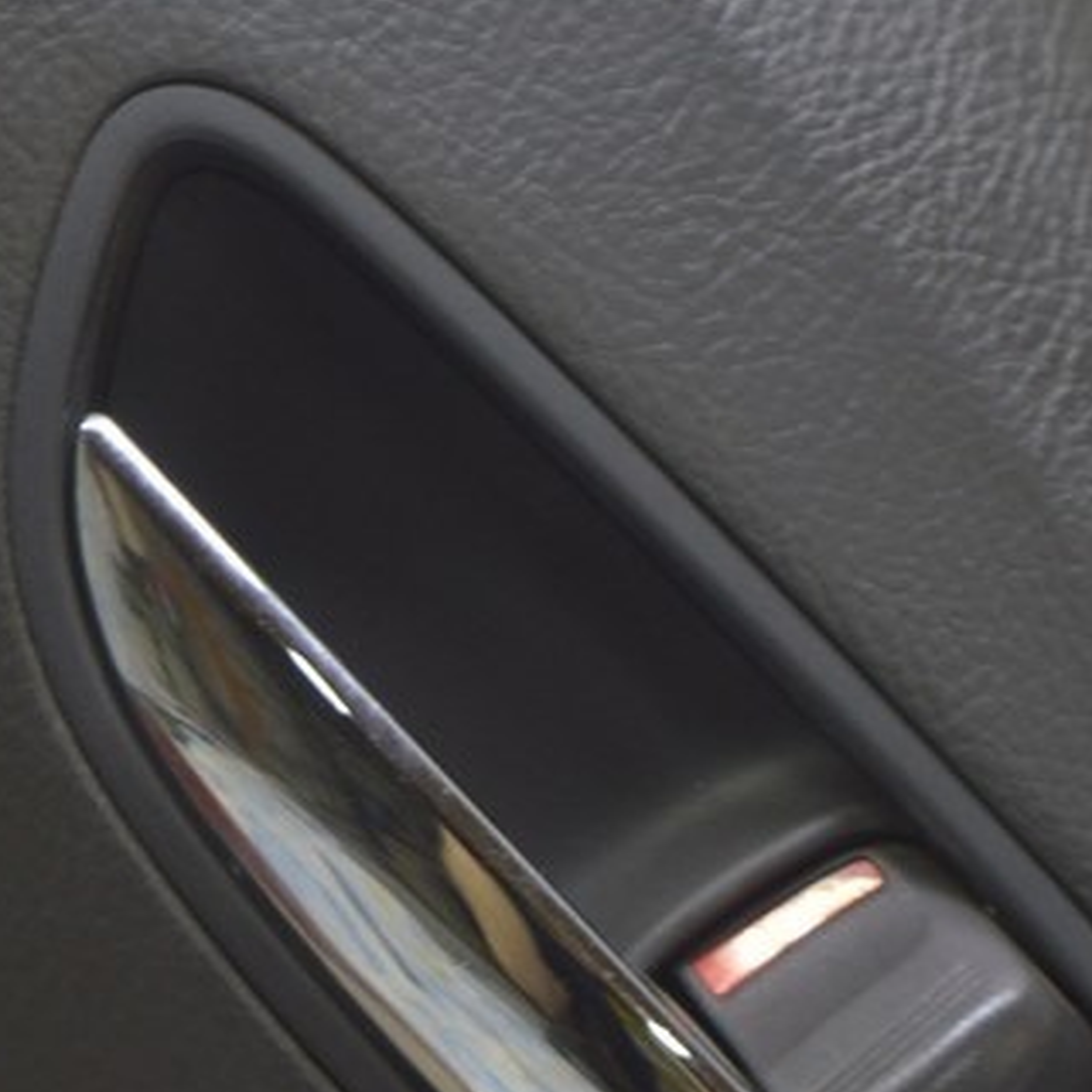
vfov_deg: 7.8
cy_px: 353
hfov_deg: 7.7
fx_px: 8007
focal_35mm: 224
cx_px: -157
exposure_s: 1/20
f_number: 5.6
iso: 400
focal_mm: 55
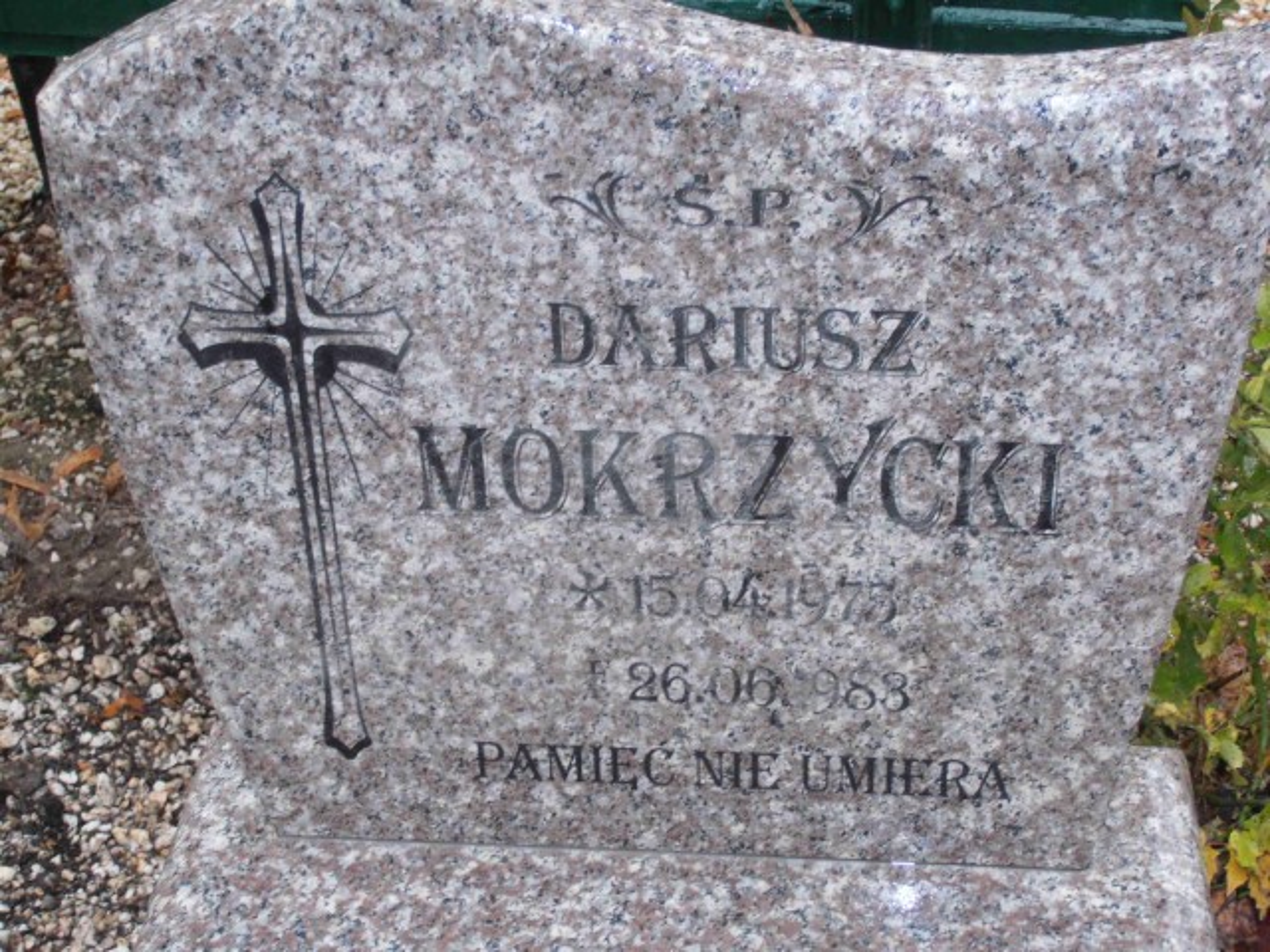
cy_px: 476
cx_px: 635
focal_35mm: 69
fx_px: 2531
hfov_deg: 28.2
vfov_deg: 21.3
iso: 125
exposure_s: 1/50
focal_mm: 12.29
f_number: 4.8
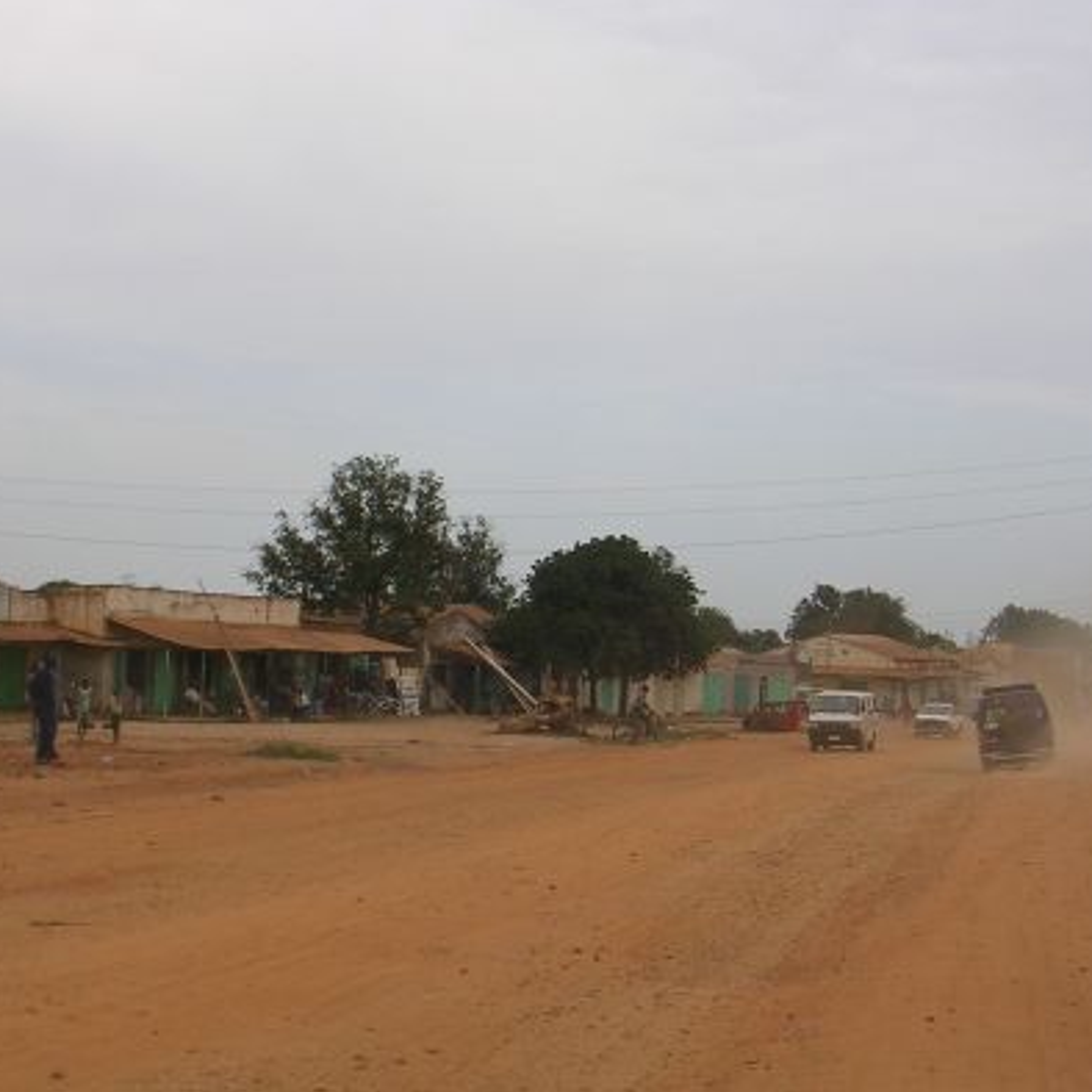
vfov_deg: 25.7
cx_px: 453
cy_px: 540
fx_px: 2391
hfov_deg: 25.7
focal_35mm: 67
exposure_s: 1/370
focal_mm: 8.5
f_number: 3.3
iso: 50
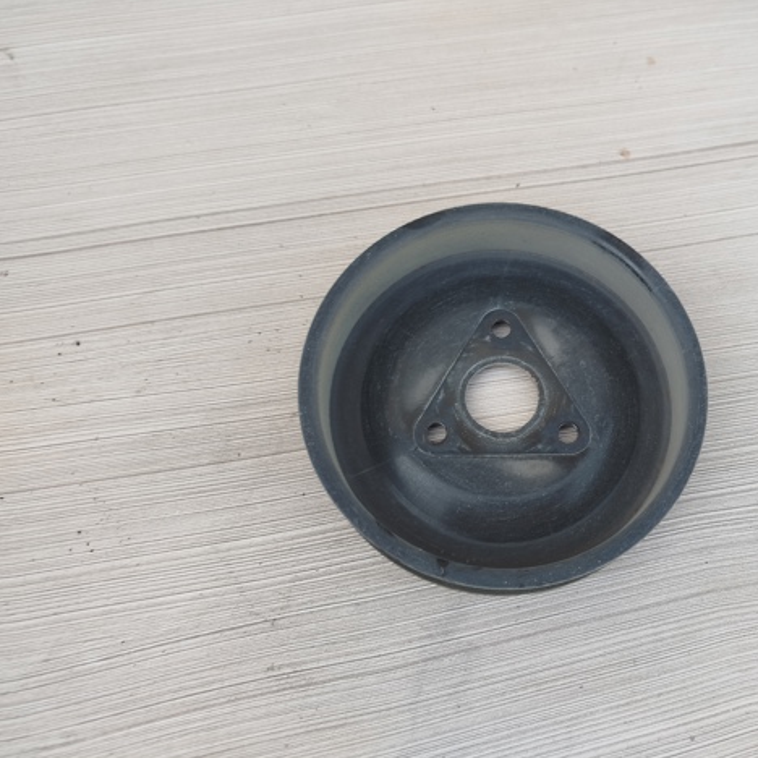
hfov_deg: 54.7
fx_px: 718
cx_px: 492
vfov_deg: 55.6
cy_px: 381
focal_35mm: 29
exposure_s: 1/50
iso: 50
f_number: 1.7
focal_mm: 5.31
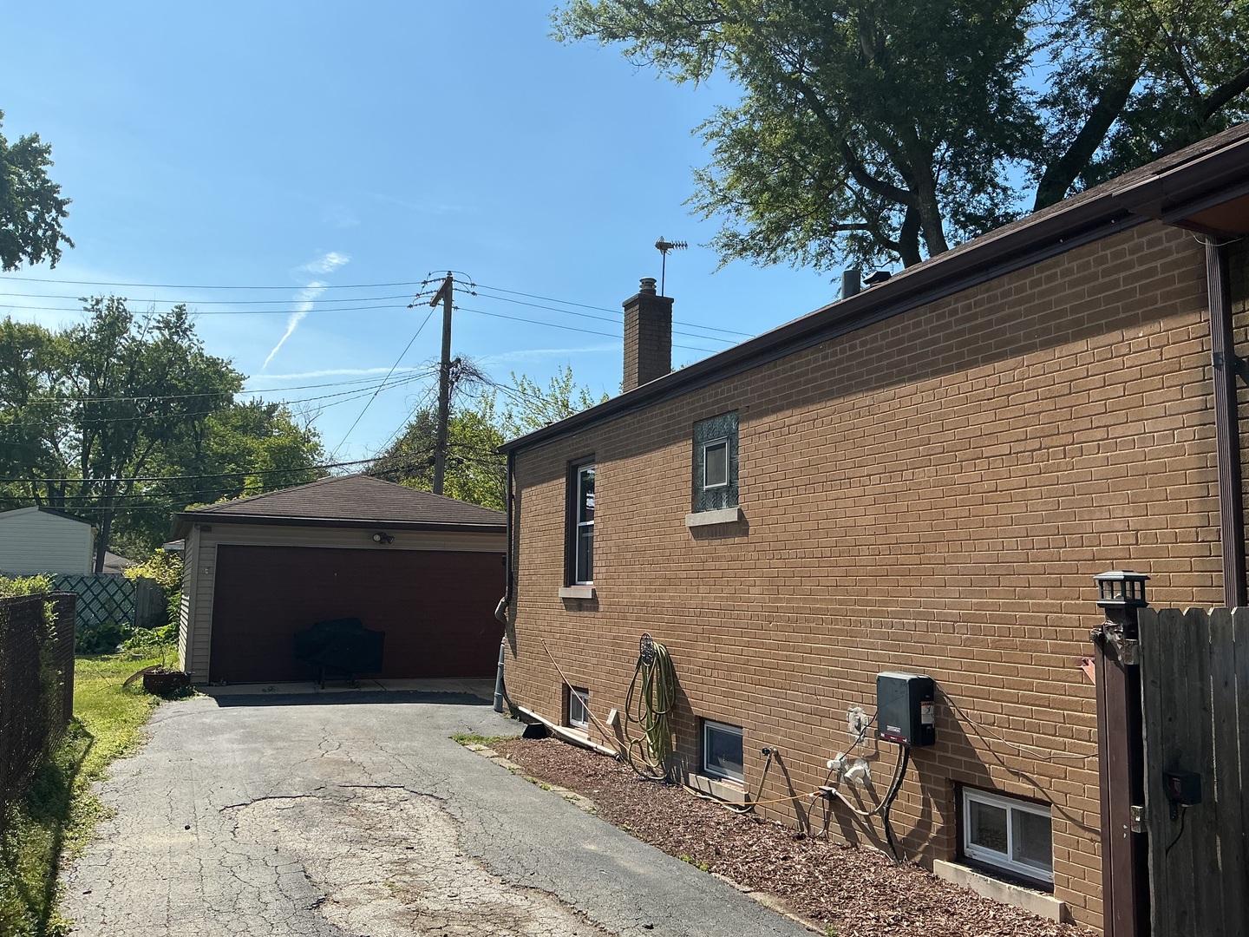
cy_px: 468
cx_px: 624
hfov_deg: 61.7
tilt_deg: +7.2
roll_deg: -0.3
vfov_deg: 48.2
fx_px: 1046
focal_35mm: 29
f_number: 1.8
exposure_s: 1/2427
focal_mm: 3
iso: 25
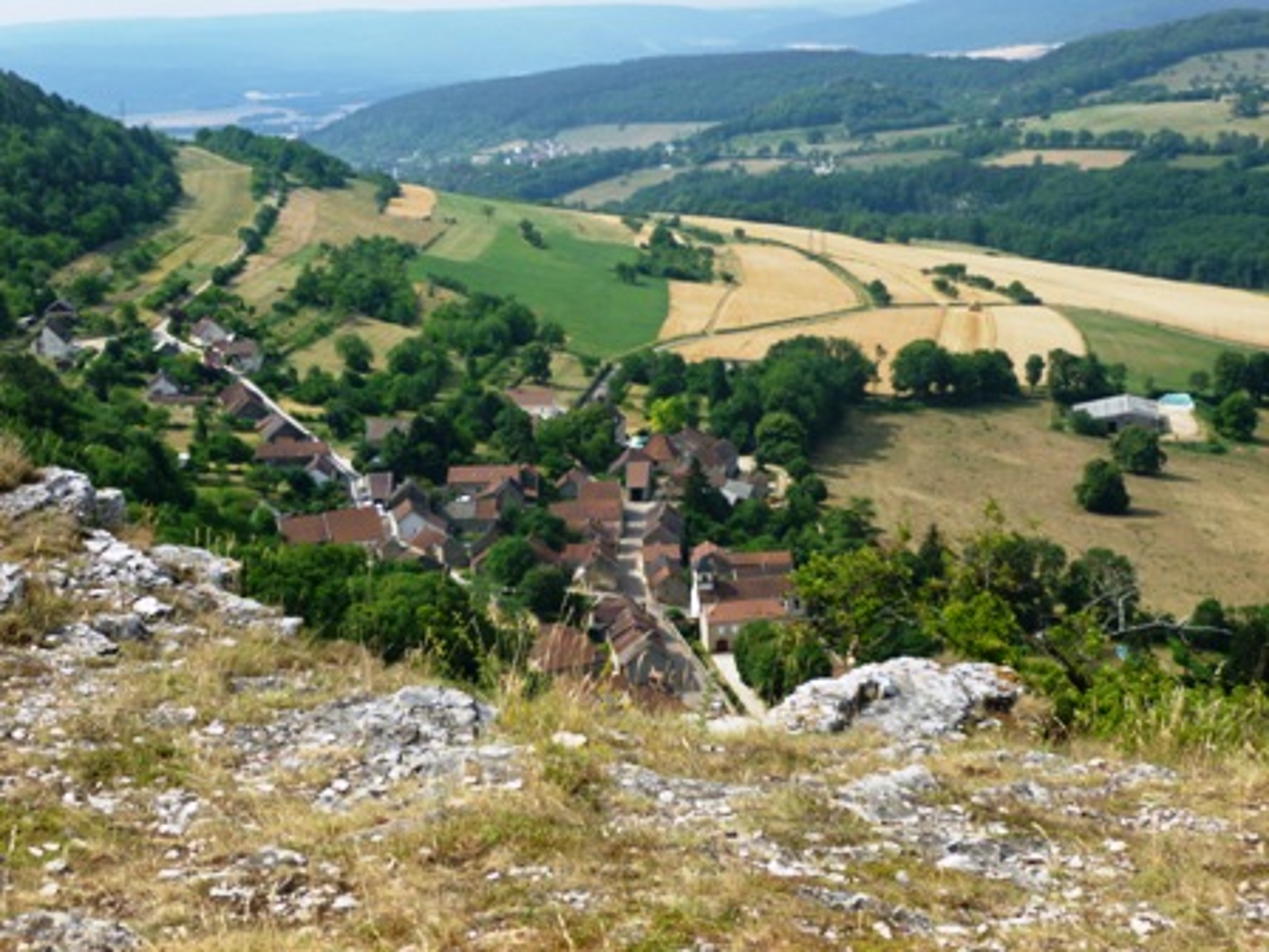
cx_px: 634
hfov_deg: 32.2
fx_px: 2200
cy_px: 476
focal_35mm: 60
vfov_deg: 24.4
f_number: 4.3
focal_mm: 10.7
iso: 100
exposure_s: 1/500
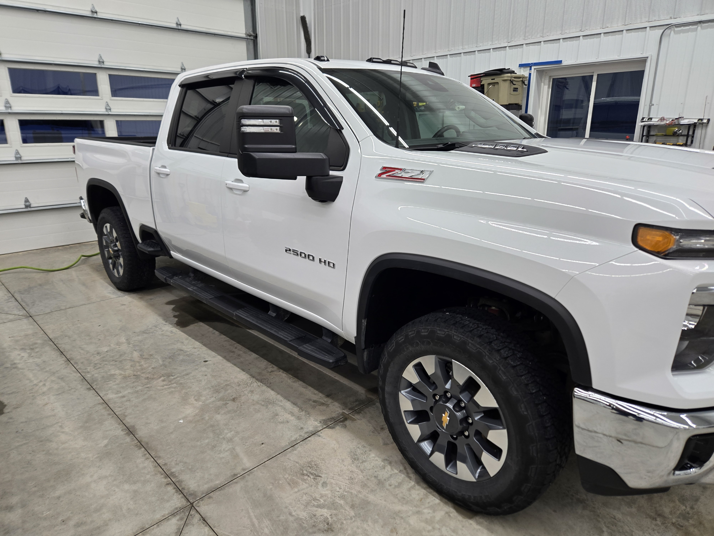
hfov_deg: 73.9
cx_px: 357
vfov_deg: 58.9
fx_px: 474
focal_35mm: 23
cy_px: 268
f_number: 1.8
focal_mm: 5.4
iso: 100
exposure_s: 1/120
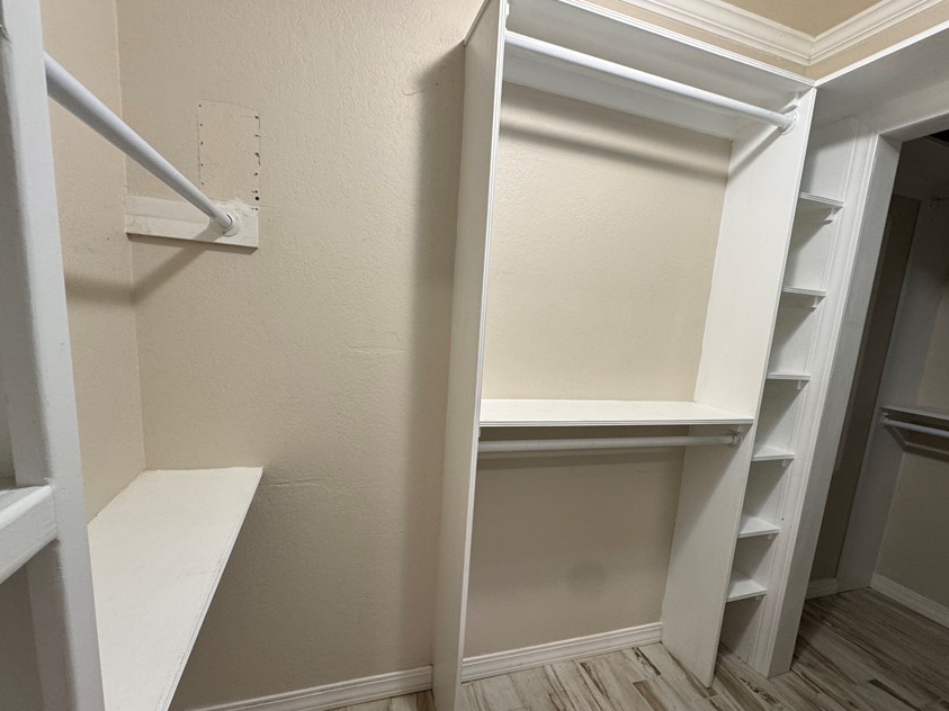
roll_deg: -4.6
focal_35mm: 17
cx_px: 496
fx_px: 466
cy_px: 405
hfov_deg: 91.0
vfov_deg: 74.3
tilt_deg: -11.0
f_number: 2.2
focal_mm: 2.22
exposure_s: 1/60
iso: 200
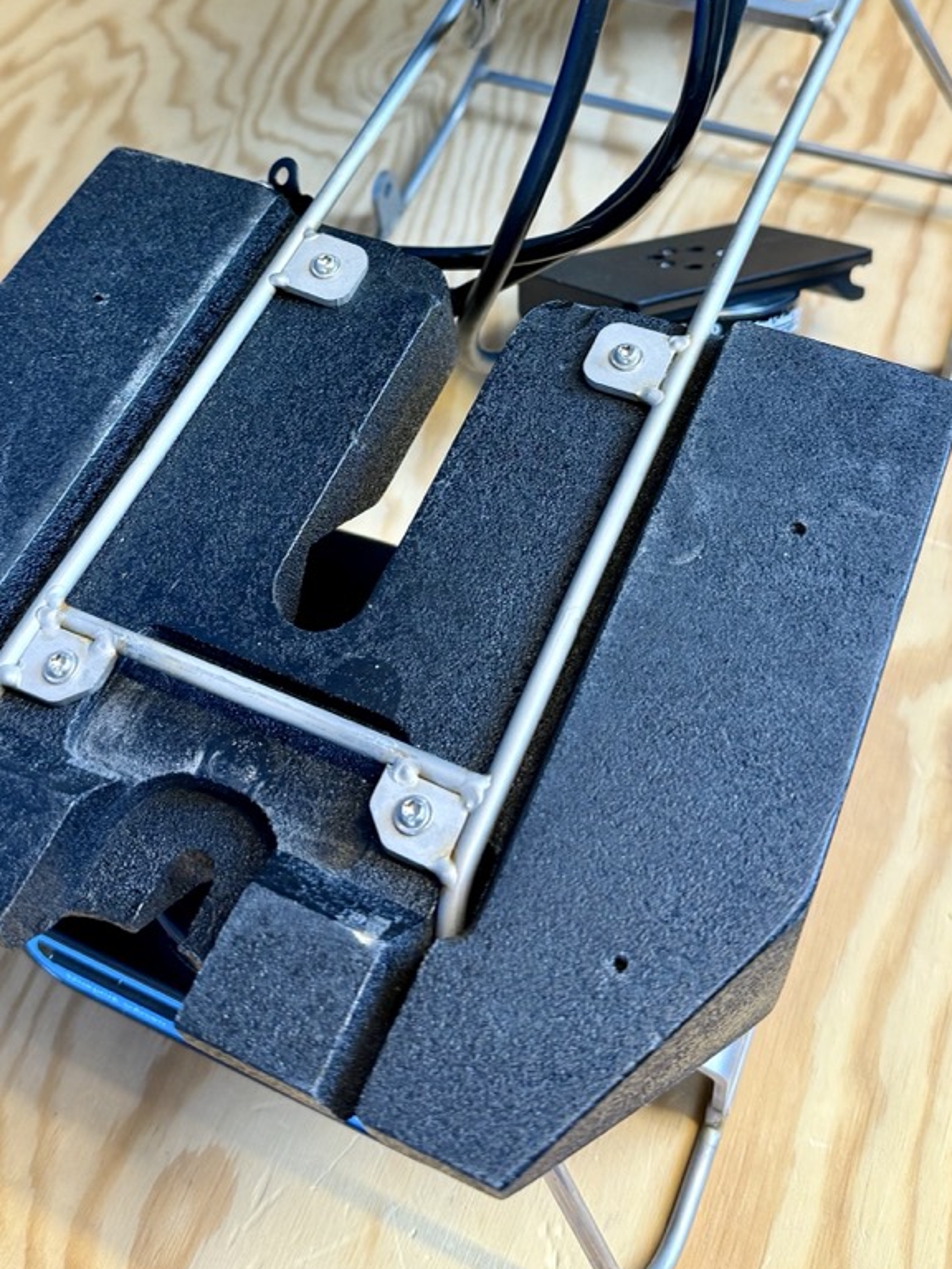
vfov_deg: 45.2
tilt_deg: -50.8
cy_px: 314
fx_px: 1467
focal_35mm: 40
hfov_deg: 35.9
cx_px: 423
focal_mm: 6.76
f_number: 1.78
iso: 200
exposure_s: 1/50
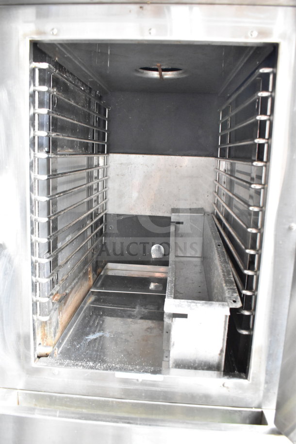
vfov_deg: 61.9
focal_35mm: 30
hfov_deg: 43.6
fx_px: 370
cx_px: 148
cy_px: 222
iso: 6400
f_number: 6.3
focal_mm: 20
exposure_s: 1/160
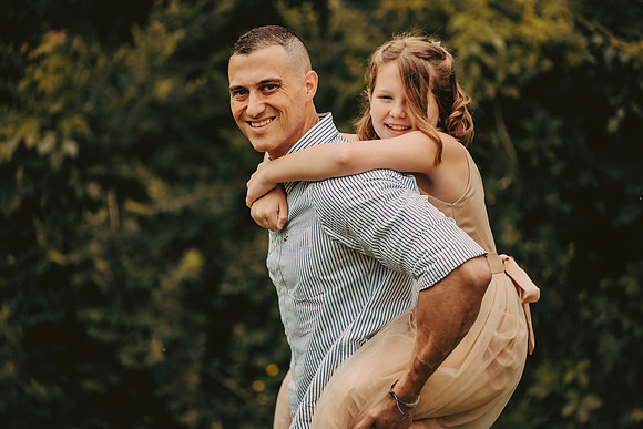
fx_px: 2590
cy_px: 214
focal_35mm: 145
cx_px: 322
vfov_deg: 9.5
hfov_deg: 14.2
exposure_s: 1/4000
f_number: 2.8
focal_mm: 145
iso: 640
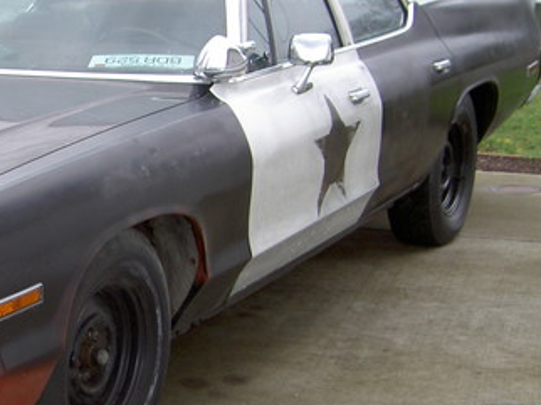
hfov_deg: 19.4
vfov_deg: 15.2
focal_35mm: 97
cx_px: -47
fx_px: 1515
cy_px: 276
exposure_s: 1/60
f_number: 2.8
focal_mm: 8
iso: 50
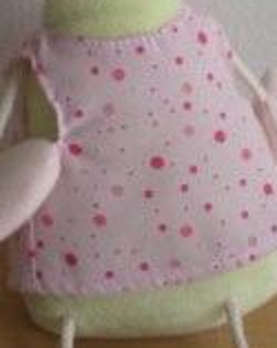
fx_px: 1264
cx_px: 148
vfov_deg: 15.6
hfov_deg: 12.5
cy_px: 69
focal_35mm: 123
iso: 101
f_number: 3.1
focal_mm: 6.3
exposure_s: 1/67.1
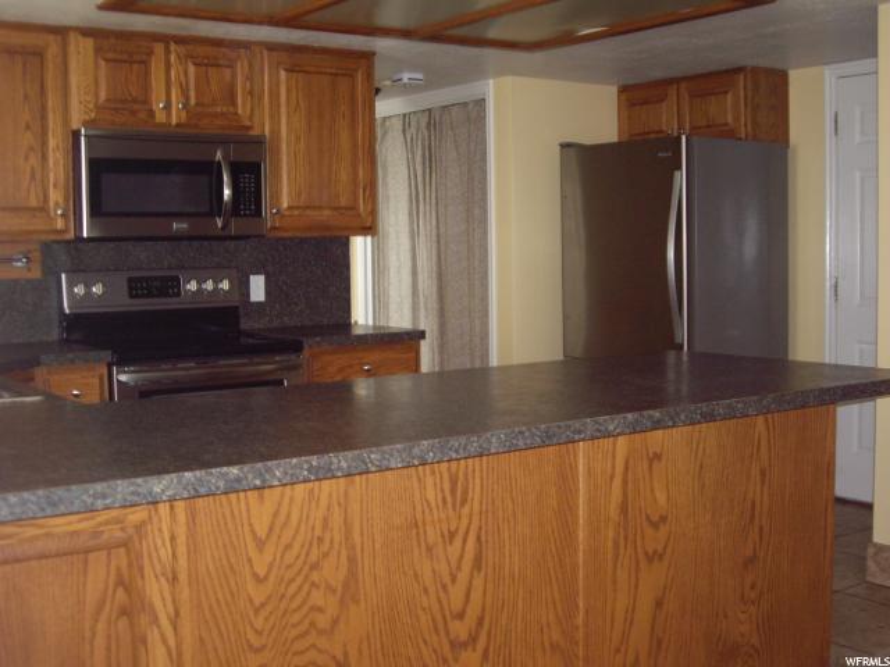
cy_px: 334
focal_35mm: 47
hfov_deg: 40.4
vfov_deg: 30.9
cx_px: 445
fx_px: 1208
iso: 200
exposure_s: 1/50
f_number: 3
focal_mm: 7.6
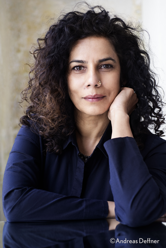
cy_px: 124
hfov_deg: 22.6
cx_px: 83
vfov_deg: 33.4
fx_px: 415
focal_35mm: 60
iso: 400
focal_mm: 60
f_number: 4
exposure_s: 1/250
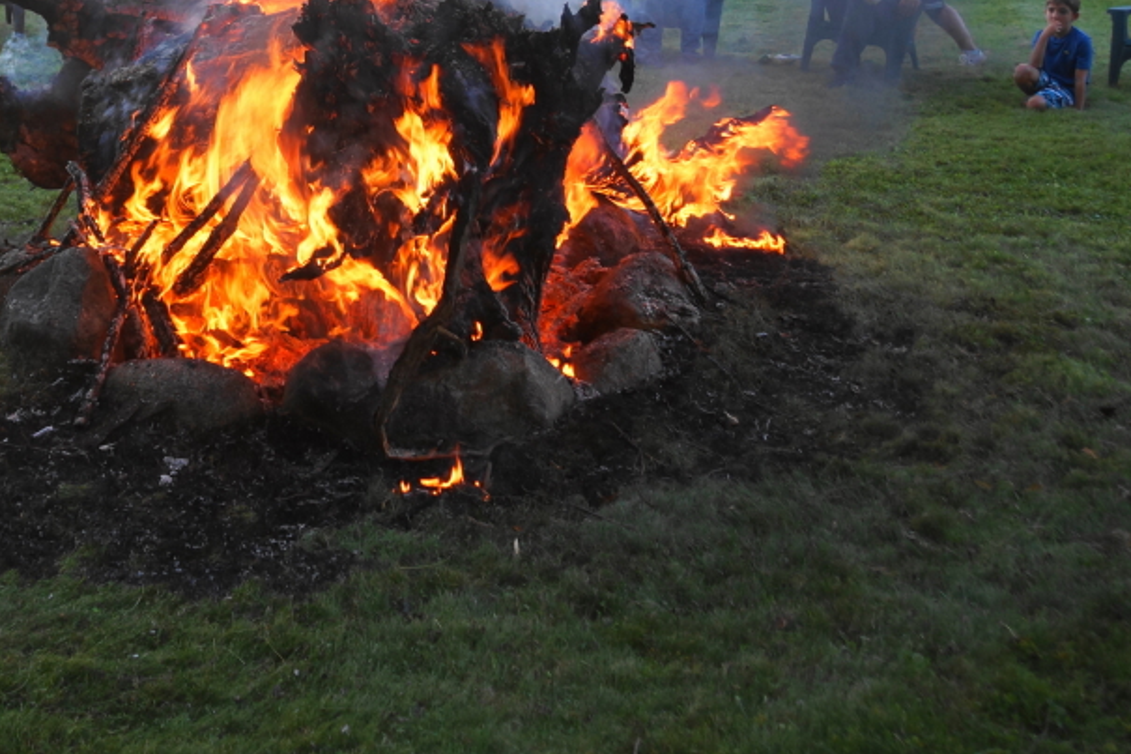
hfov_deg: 37.9
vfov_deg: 26.3
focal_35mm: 50
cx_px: 202
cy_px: 109
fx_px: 1570
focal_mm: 18
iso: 200
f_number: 4
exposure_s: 1/60
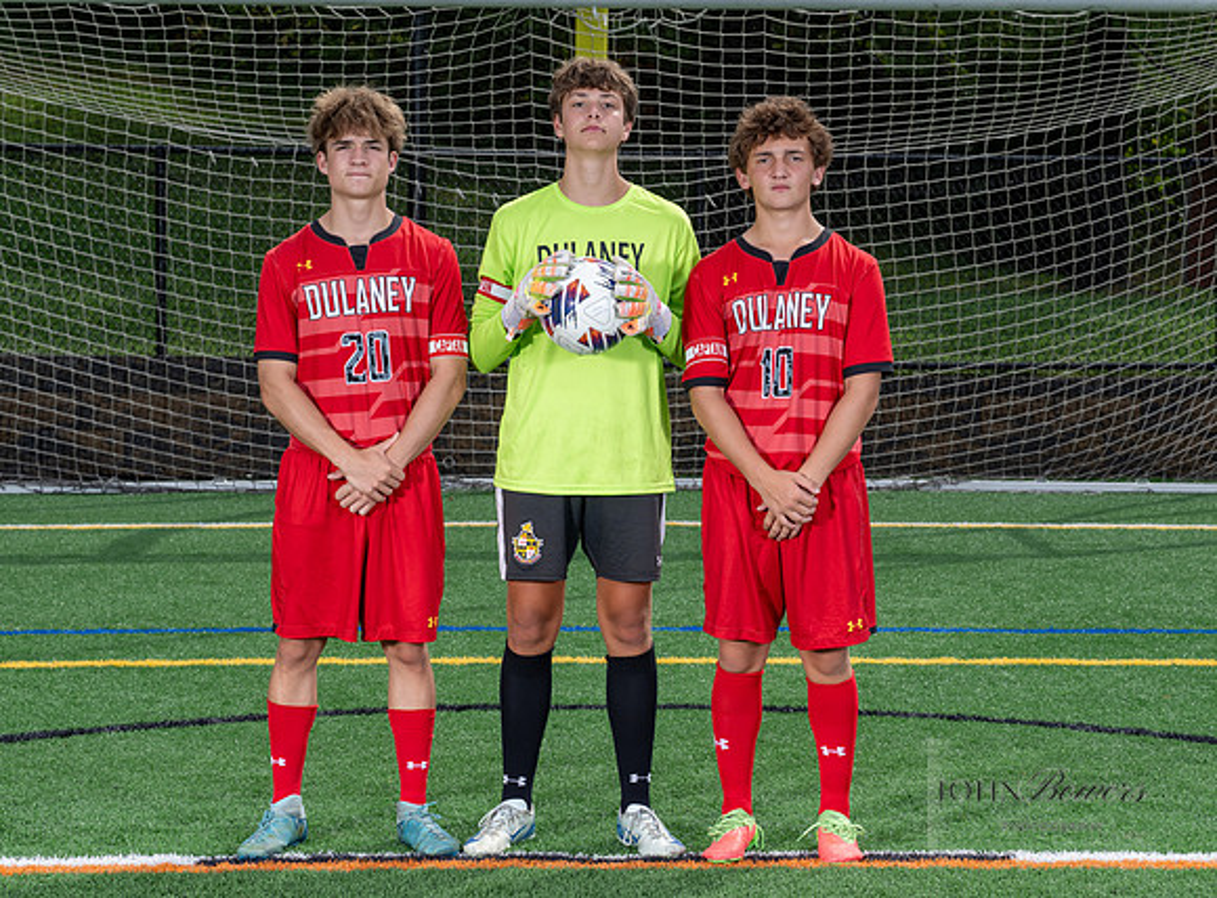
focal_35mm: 104
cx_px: 804
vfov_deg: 14.1
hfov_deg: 19.0
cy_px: 393
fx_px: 3625
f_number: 8
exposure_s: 1/160
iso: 64
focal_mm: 70
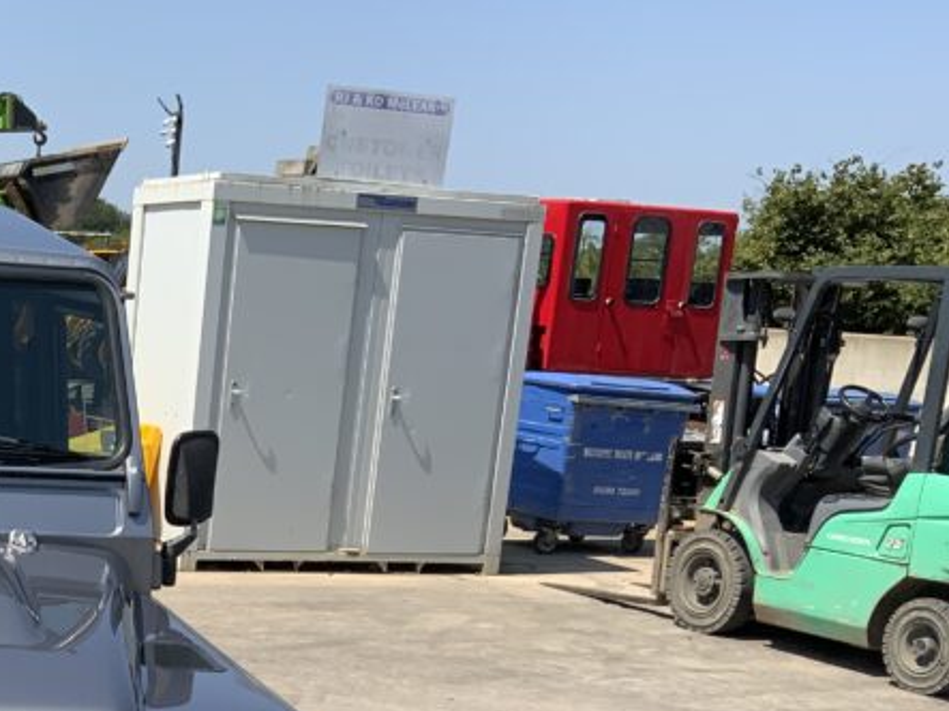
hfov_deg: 27.0
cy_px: 711
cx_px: -43
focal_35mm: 67
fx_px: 1836
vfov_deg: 21.2
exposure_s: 1/1848
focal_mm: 3
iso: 16
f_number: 1.8
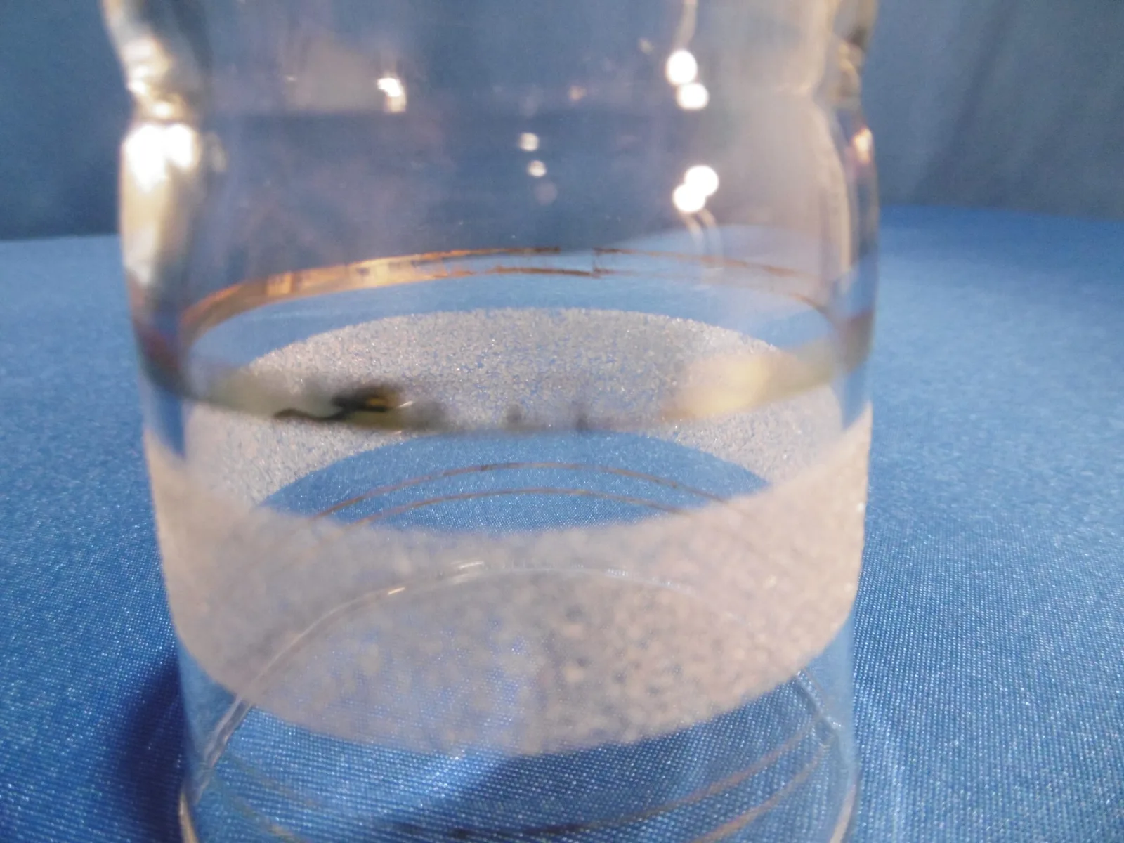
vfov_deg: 56.8
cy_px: 422
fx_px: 779
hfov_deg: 71.6
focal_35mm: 24
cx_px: 562
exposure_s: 1/13
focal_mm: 4.3
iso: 400
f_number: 3.1
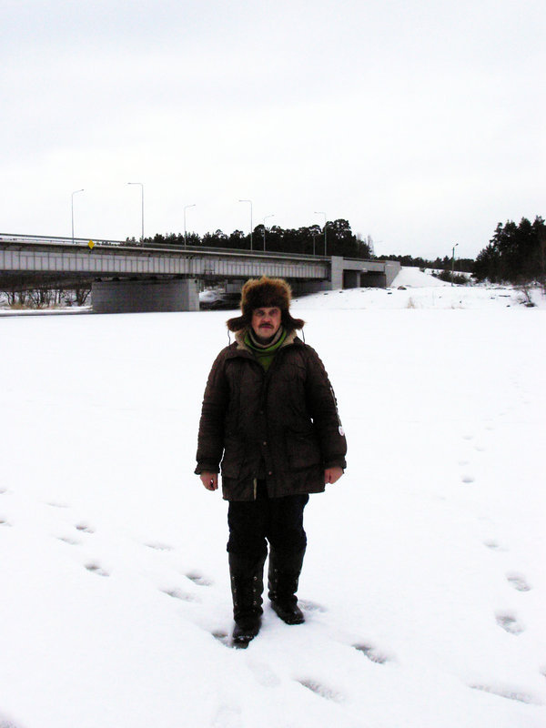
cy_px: 364
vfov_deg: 49.0
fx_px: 799
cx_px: 273
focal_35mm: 38
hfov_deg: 37.7
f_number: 4.9
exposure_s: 1/1253
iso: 50
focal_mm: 6.3
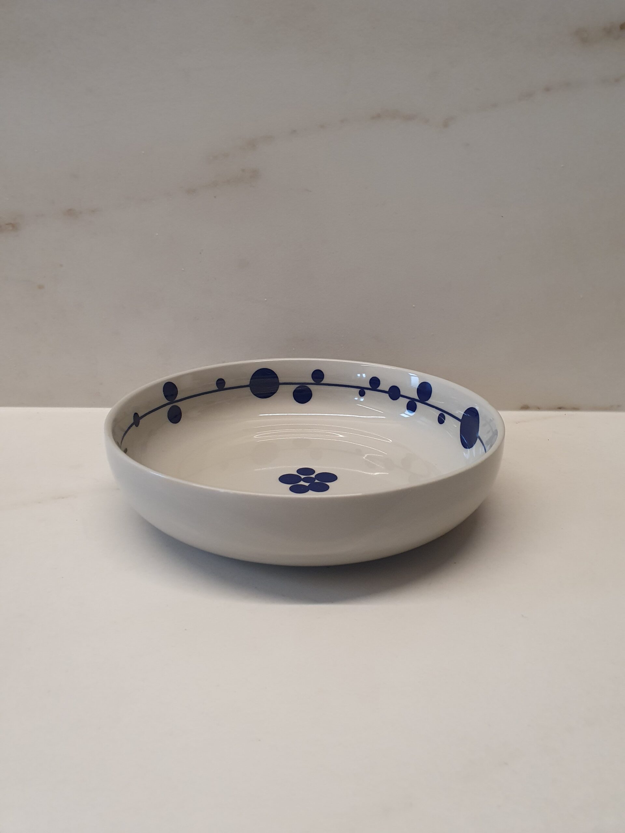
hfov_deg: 53.1
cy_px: 416
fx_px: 626
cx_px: 312
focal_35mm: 26
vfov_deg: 67.3
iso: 250
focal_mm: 4.32
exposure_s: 1/50
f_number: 2.4
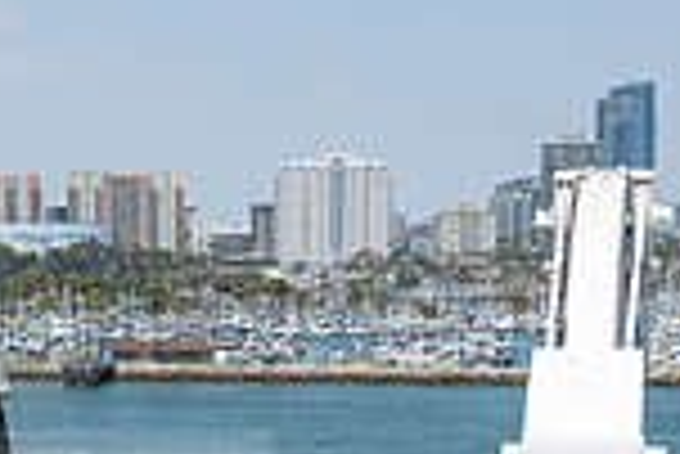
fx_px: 2326
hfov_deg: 16.1
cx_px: -108
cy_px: 537
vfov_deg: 11.0
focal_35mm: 123
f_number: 13
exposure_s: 1/200
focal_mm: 32
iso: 200
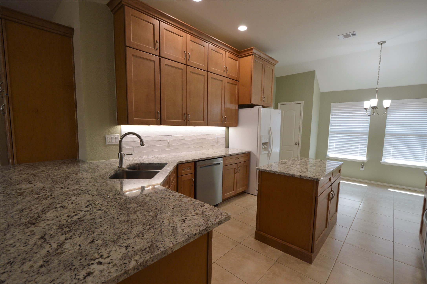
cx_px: 214
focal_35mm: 15
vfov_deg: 77.2
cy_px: 142
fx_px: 178
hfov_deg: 100.5
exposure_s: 1/80
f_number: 4.5
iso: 400
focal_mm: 10
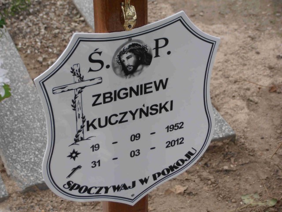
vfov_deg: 13.3
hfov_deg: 17.7
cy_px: 106
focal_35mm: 111
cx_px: 141
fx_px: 904
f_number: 5.5
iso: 80
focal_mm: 19.64
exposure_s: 1/250
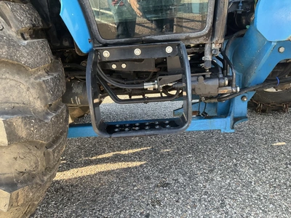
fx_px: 244
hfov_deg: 61.7
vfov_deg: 48.2
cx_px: 146
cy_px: 109
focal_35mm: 29
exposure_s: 1/122
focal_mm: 3
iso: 40
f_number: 1.8
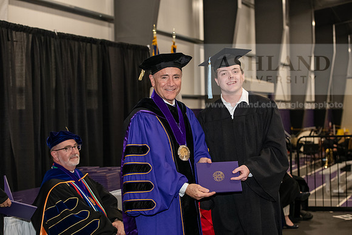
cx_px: 176
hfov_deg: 28.8
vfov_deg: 19.5
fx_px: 685
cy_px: 118
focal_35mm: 70
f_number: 5
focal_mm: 70
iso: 2500
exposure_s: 1/200
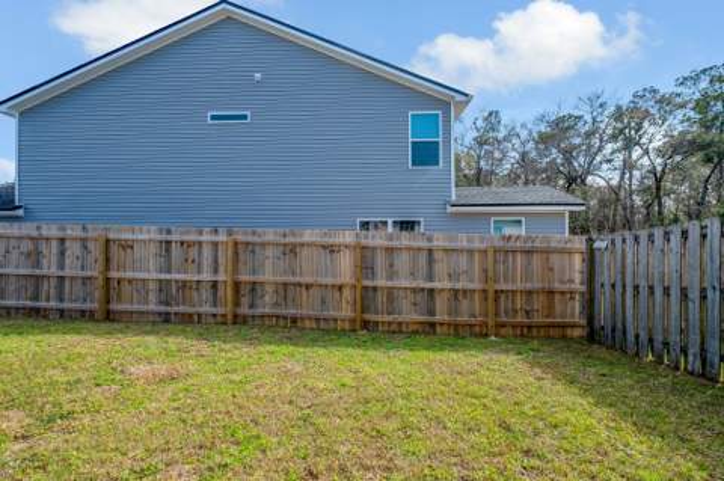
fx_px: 301
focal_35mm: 15
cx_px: 362
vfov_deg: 77.2
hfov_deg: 100.4
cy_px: 240
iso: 250
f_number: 8
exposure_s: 1/480
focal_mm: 10
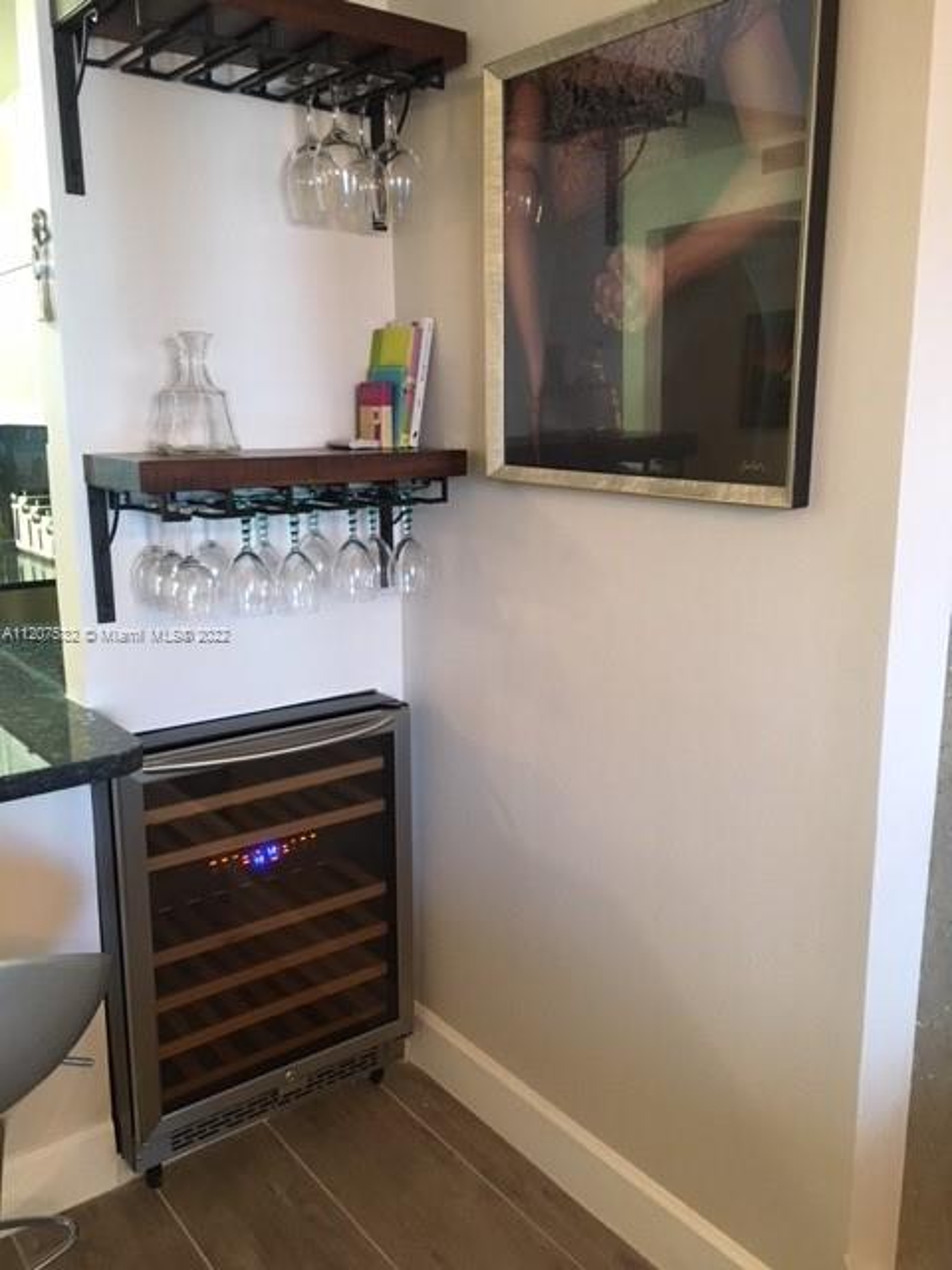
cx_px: 476
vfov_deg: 61.7
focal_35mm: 29
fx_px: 1063
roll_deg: +1.2
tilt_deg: -11.8
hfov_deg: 48.2
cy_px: 635
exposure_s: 1/20
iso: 200
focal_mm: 4.15
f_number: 2.2
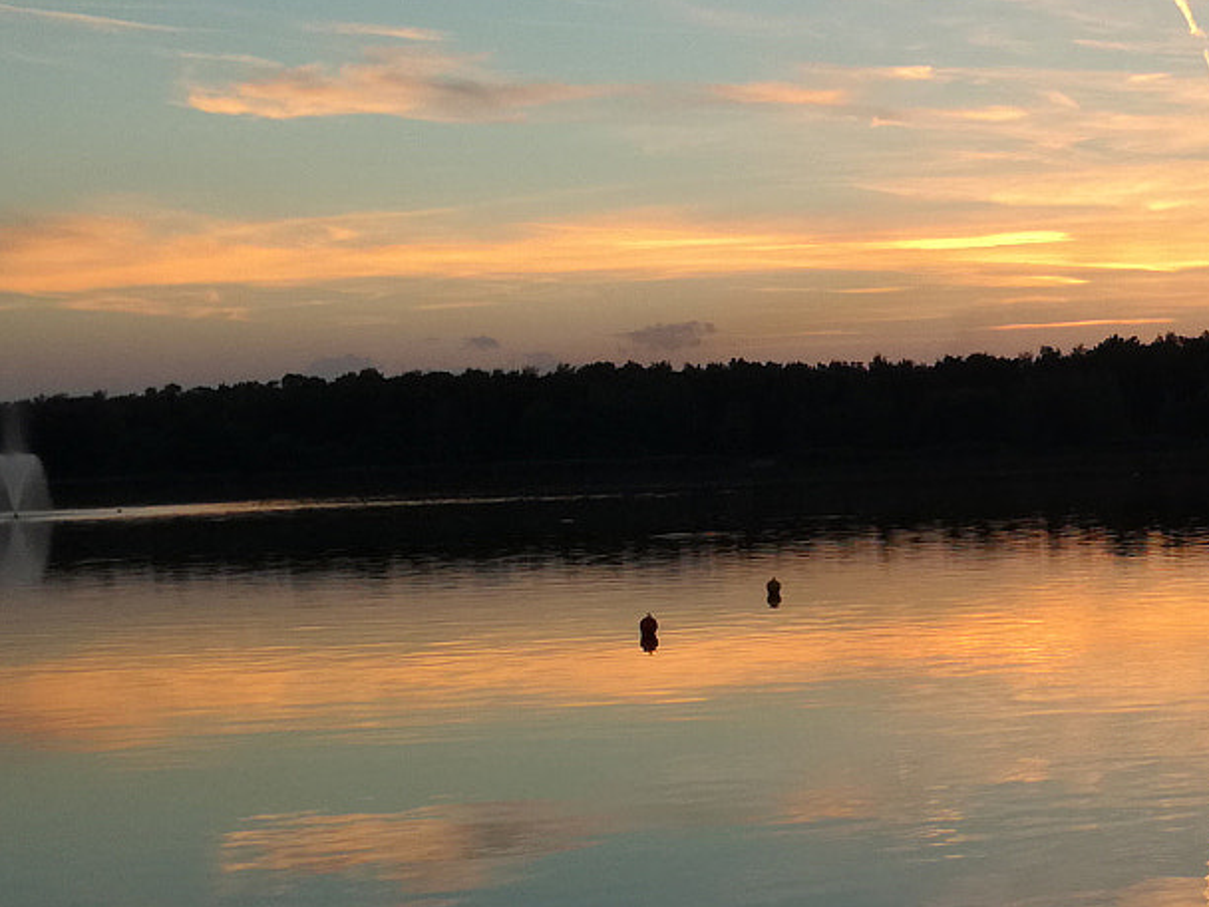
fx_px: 2480
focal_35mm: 71
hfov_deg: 25.5
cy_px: 450
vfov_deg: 20.7
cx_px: 1318
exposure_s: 1/100
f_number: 2
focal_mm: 3.79
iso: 50
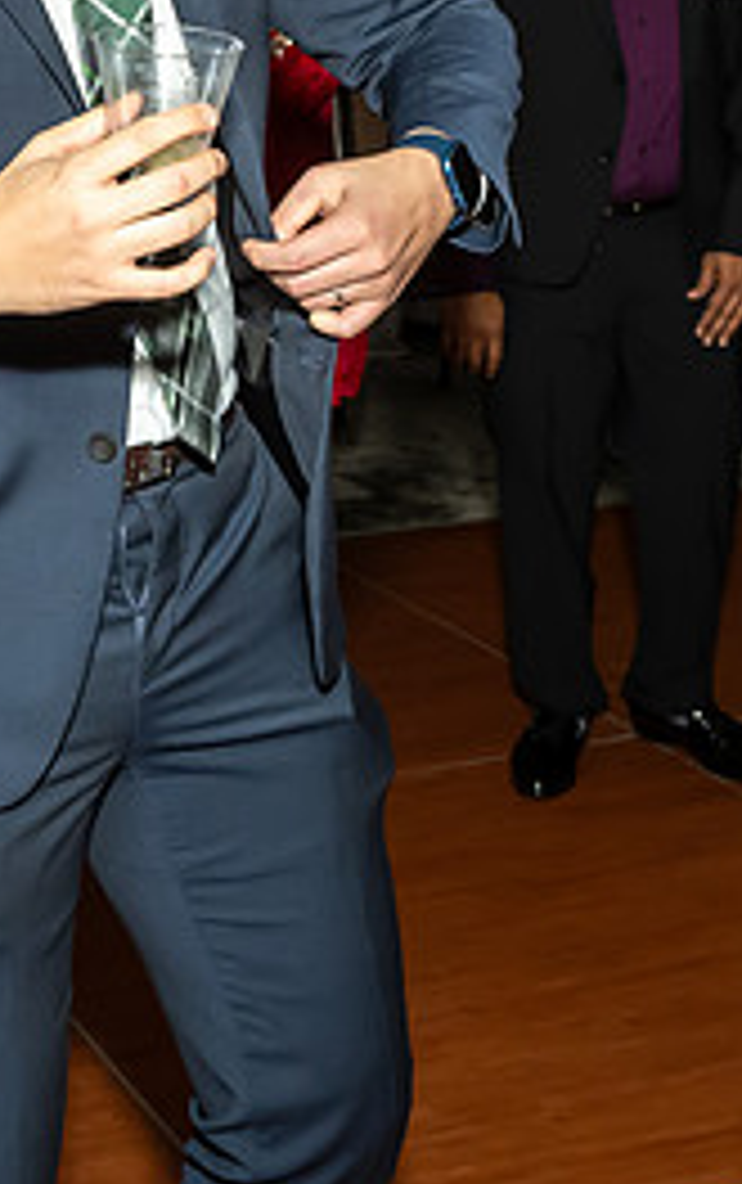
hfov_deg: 17.1
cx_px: 5
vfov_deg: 26.4
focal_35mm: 75
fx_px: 2420
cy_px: 81
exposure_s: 1/250
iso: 1000
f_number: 8
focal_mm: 17
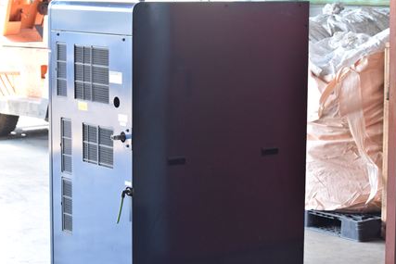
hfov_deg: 21.1
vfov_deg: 14.2
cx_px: 194
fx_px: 1063
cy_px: 154
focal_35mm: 97
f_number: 6.3
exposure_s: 1/160
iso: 1250
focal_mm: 55
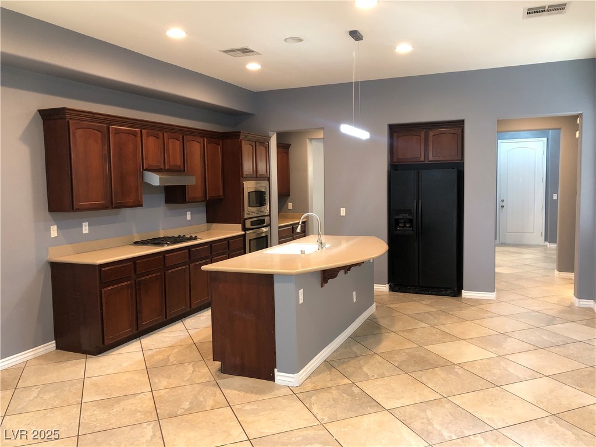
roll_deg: +1.6
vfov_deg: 49.7
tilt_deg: -5.1
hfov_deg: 63.4
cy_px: 224
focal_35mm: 28
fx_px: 482
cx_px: 298
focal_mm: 4
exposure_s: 1/15
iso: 64
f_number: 1.8
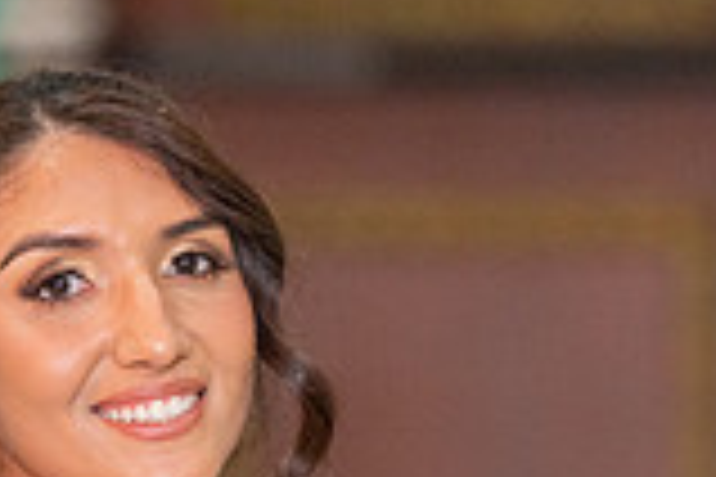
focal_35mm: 600
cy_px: 691
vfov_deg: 2.3
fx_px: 11932
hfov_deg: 3.4
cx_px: 144
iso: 1000
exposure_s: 1/200
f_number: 3.2
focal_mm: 165
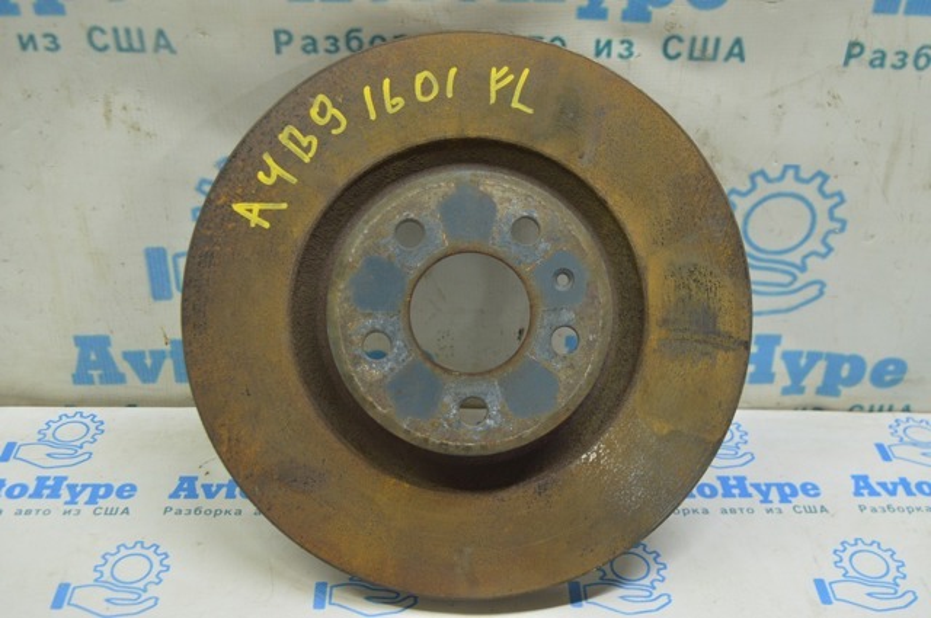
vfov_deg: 31.8
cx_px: 466
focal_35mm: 42
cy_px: 309
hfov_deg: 46.5
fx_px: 1085
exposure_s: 1/20
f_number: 5.6
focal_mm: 28
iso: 400
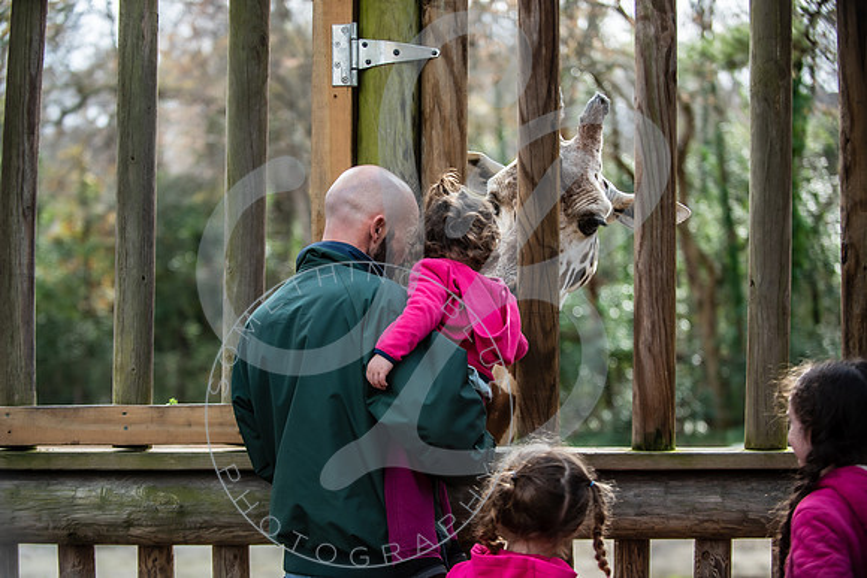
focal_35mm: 72
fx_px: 1736
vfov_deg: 18.9
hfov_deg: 28.0
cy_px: 289
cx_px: 426
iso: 200
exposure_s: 1/500
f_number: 2.8
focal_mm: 70
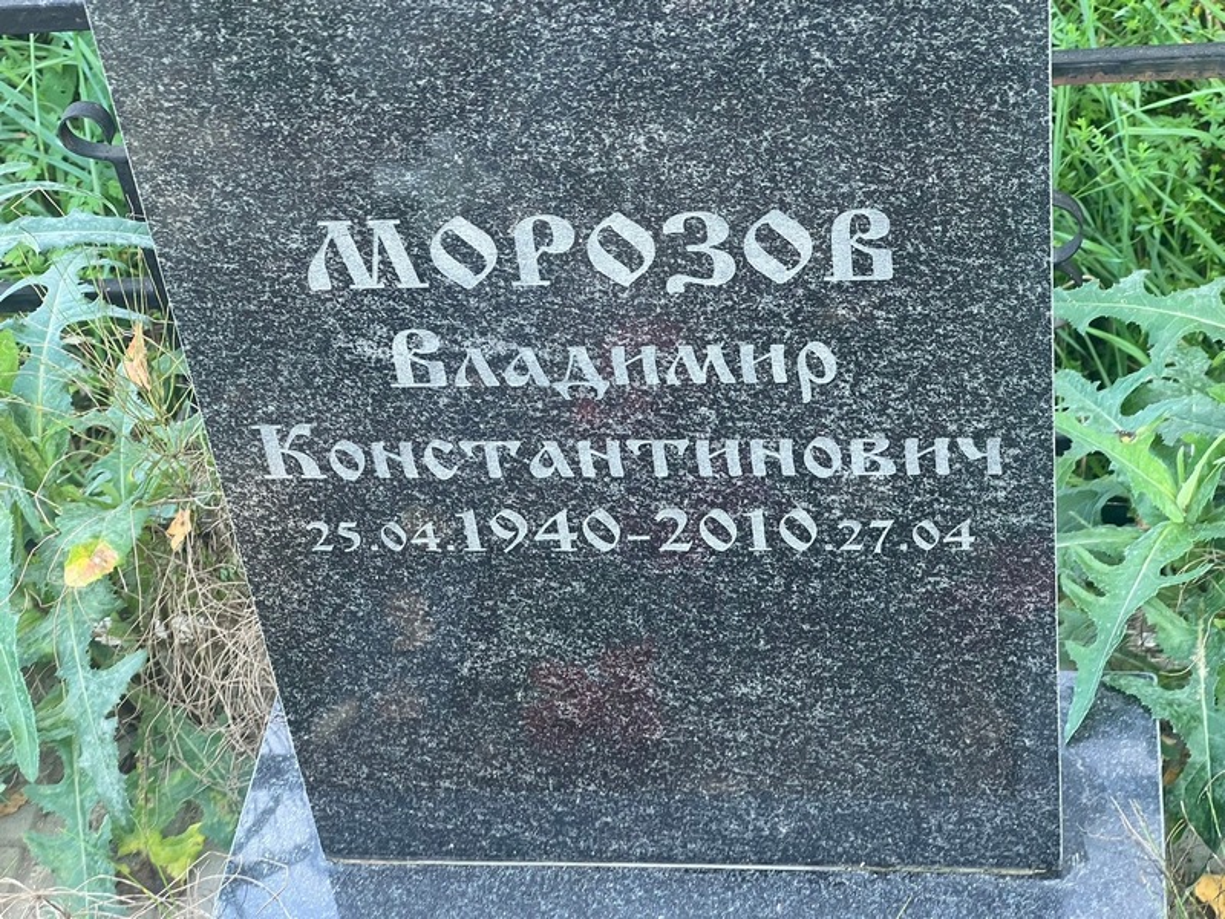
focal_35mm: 77
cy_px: 460
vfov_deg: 19.1
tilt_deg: -37.8
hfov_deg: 25.3
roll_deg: +7.4
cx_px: 612
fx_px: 2725
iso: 125
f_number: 2.8
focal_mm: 9
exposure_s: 1/99
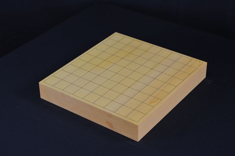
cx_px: 118
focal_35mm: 75
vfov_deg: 18.1
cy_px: 78
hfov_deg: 27.0
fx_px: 489
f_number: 9
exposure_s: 1/30
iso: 400
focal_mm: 50
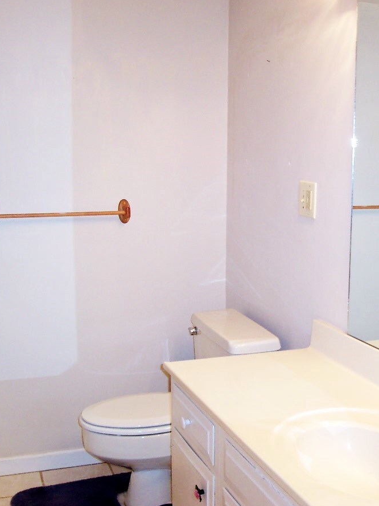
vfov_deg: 38.2
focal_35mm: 50
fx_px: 730
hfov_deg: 28.8
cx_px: 270
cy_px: 255
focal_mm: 5.6
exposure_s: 1/60
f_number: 2.8
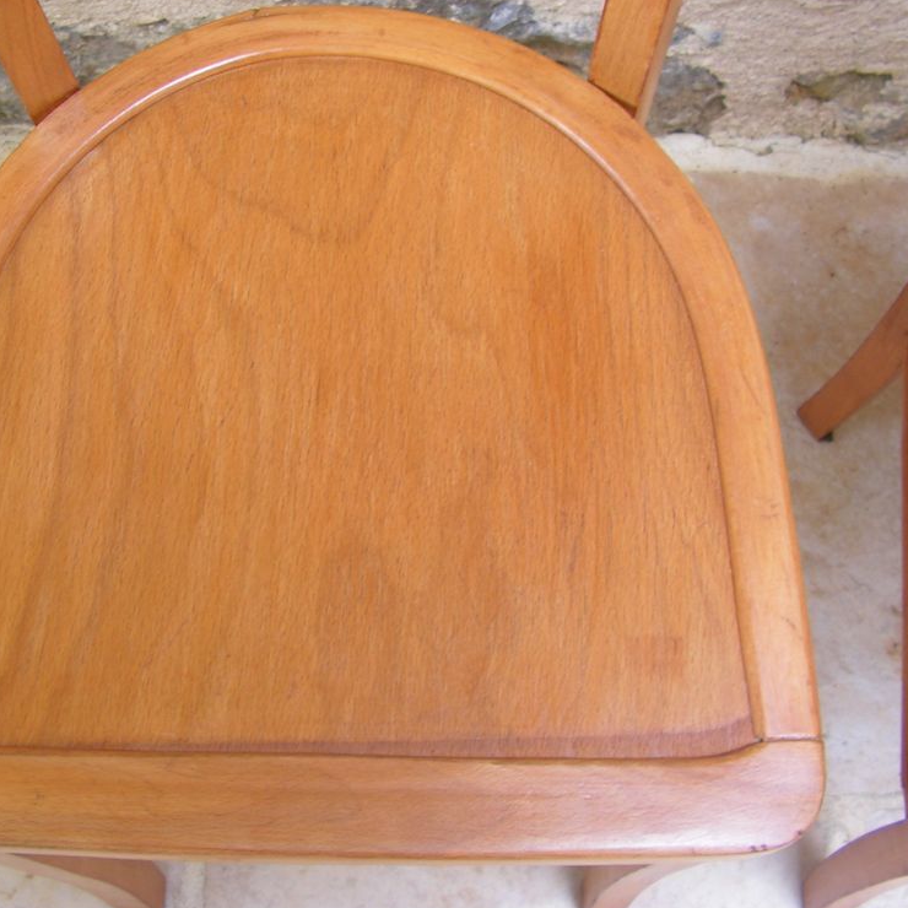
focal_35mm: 43
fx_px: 1276
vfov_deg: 39.2
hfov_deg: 39.0
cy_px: 456
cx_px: 373
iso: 80
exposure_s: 1/40
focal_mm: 6
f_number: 3.2
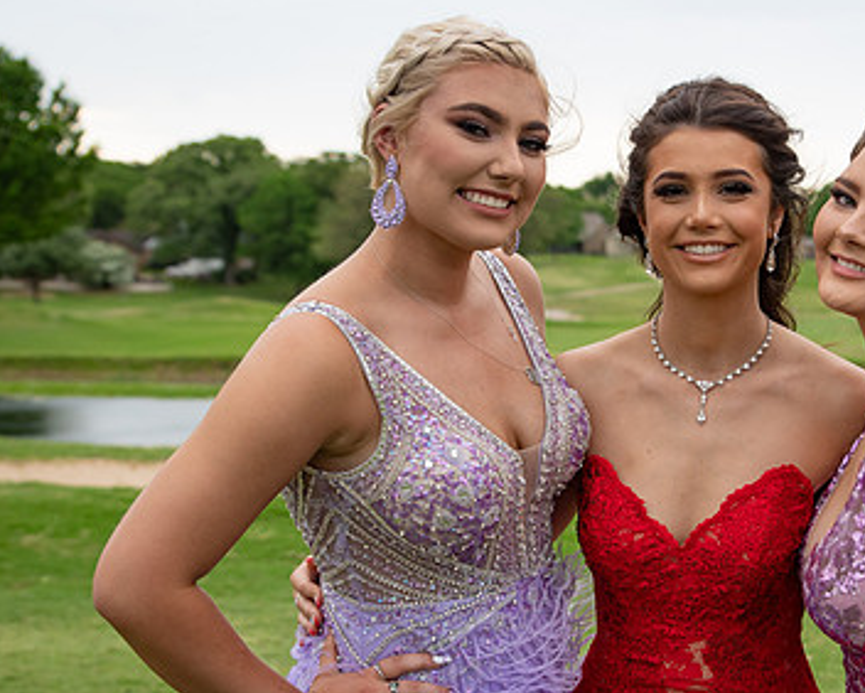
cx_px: 619
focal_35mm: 77
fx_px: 1972
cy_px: 392
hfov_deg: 24.5
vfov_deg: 19.9
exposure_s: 1/640
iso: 250
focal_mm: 31
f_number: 2.8
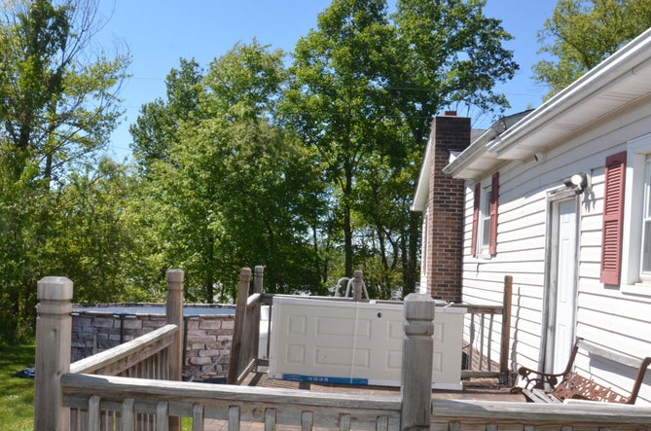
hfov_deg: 49.4
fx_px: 704
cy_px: 230
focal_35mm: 39
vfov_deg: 34.0
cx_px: 269
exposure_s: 1/250
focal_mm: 18
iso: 800
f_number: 22
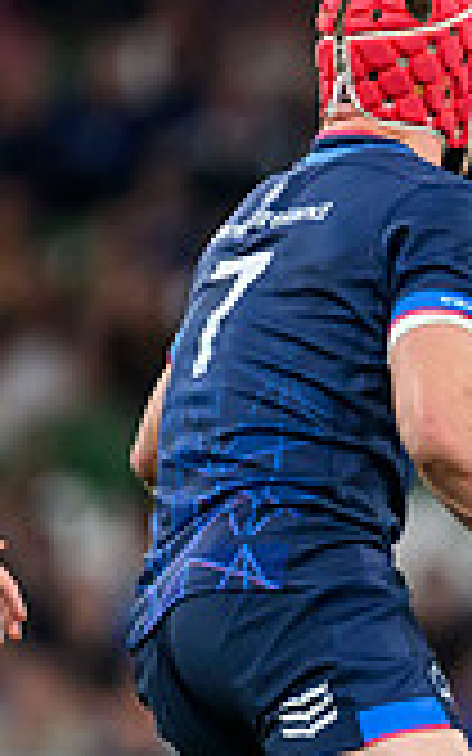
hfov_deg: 0.7
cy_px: 829
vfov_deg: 1.1
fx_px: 40464
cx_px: 1318
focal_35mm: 1966
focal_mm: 400
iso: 3200
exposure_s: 1/3200
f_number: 2.8
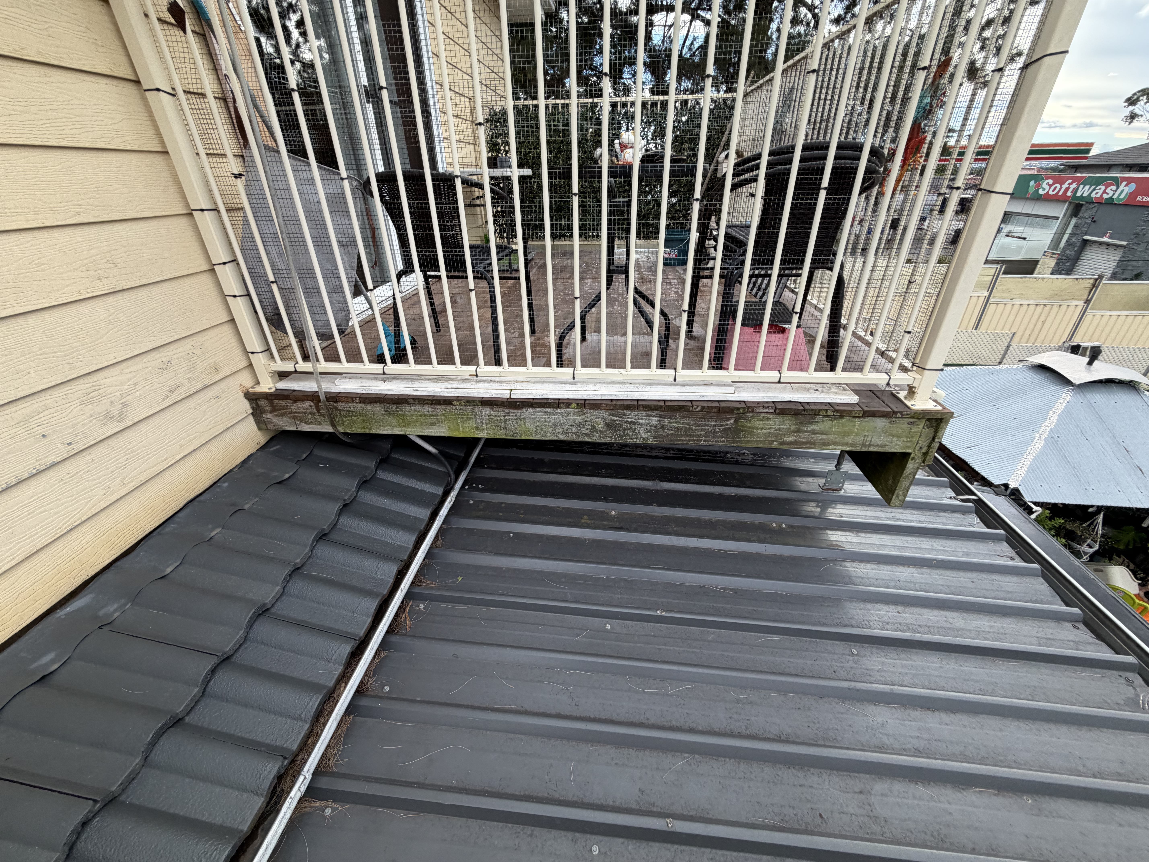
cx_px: 574
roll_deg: +1.2
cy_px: 431
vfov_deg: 85.7
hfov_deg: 102.1
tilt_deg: -28.6
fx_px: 465
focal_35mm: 14
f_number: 2.2
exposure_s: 1/424
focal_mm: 2.22
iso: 64
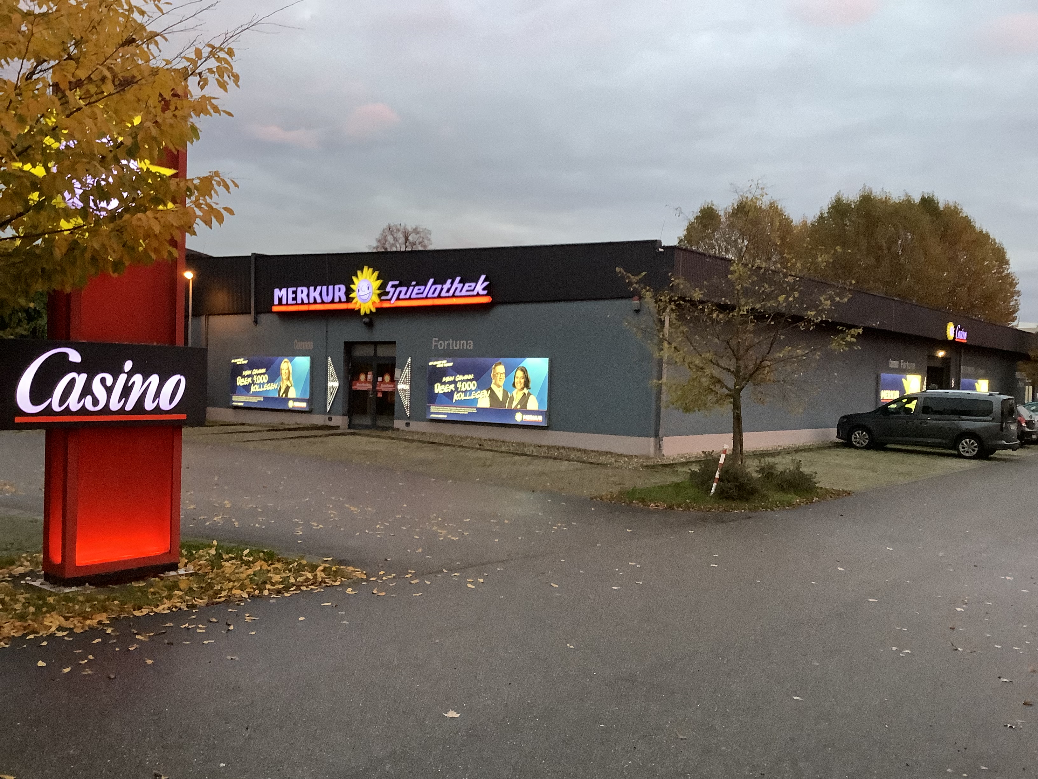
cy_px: 390
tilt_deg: -0.9
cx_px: 519
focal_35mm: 31
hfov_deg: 58.4
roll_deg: -1.3
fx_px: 930
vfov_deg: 45.4
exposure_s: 1/50
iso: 400
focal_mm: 3.3
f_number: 2.4
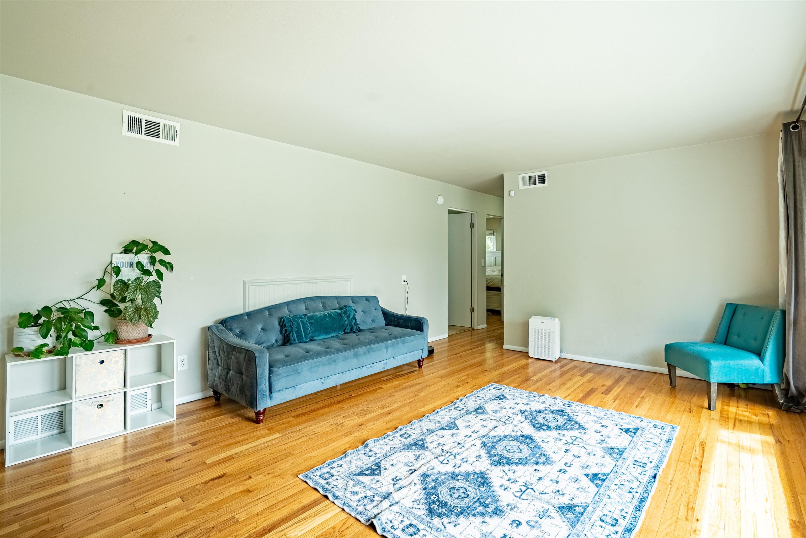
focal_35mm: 16
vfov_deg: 73.8
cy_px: 269
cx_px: 403
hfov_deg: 96.7
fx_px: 358
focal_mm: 16
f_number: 8
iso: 400
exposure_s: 1/1000
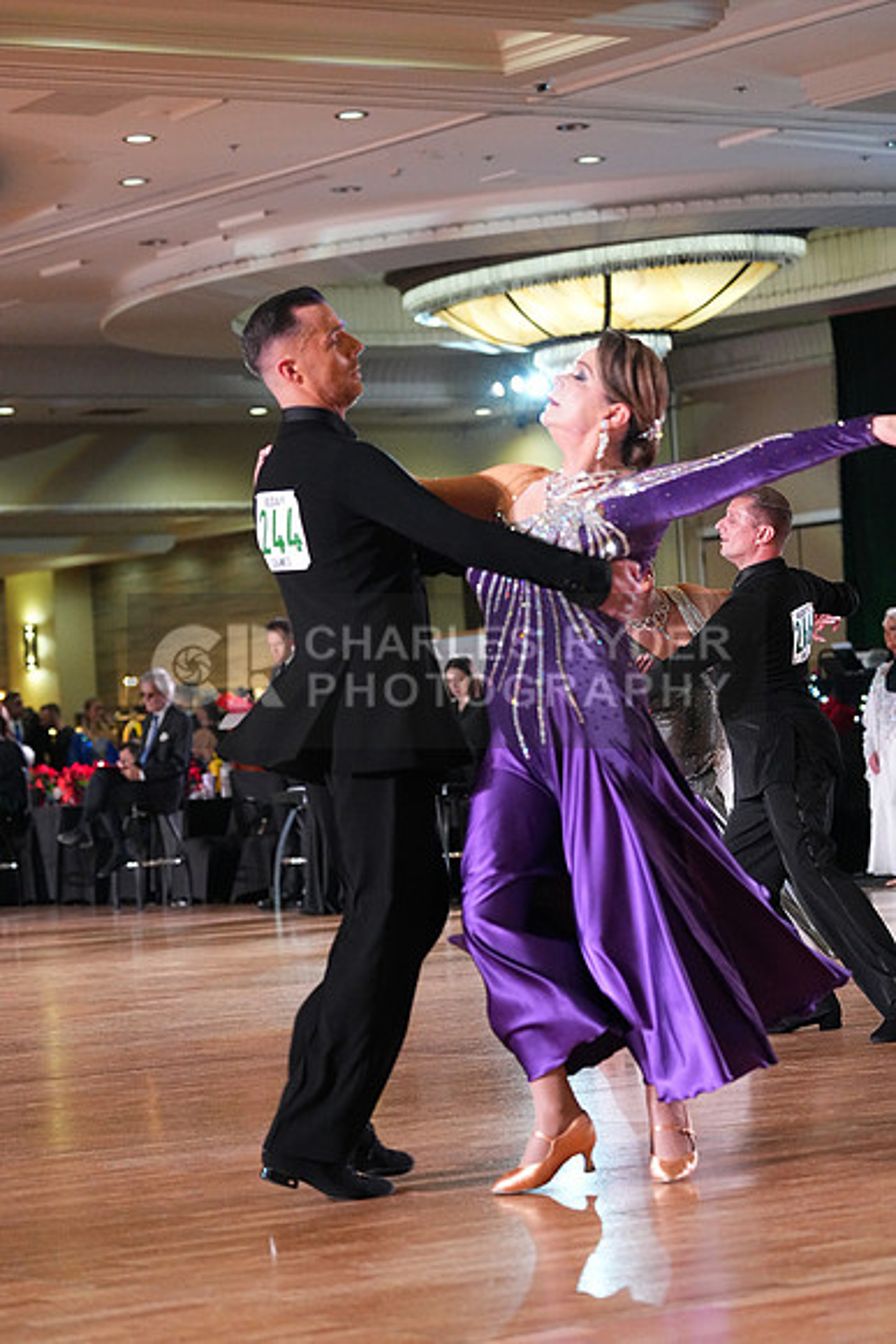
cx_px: 448
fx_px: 3731
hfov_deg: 13.7
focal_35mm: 100
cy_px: 672
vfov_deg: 20.4
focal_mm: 100
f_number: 4
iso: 6400
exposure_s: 1/400
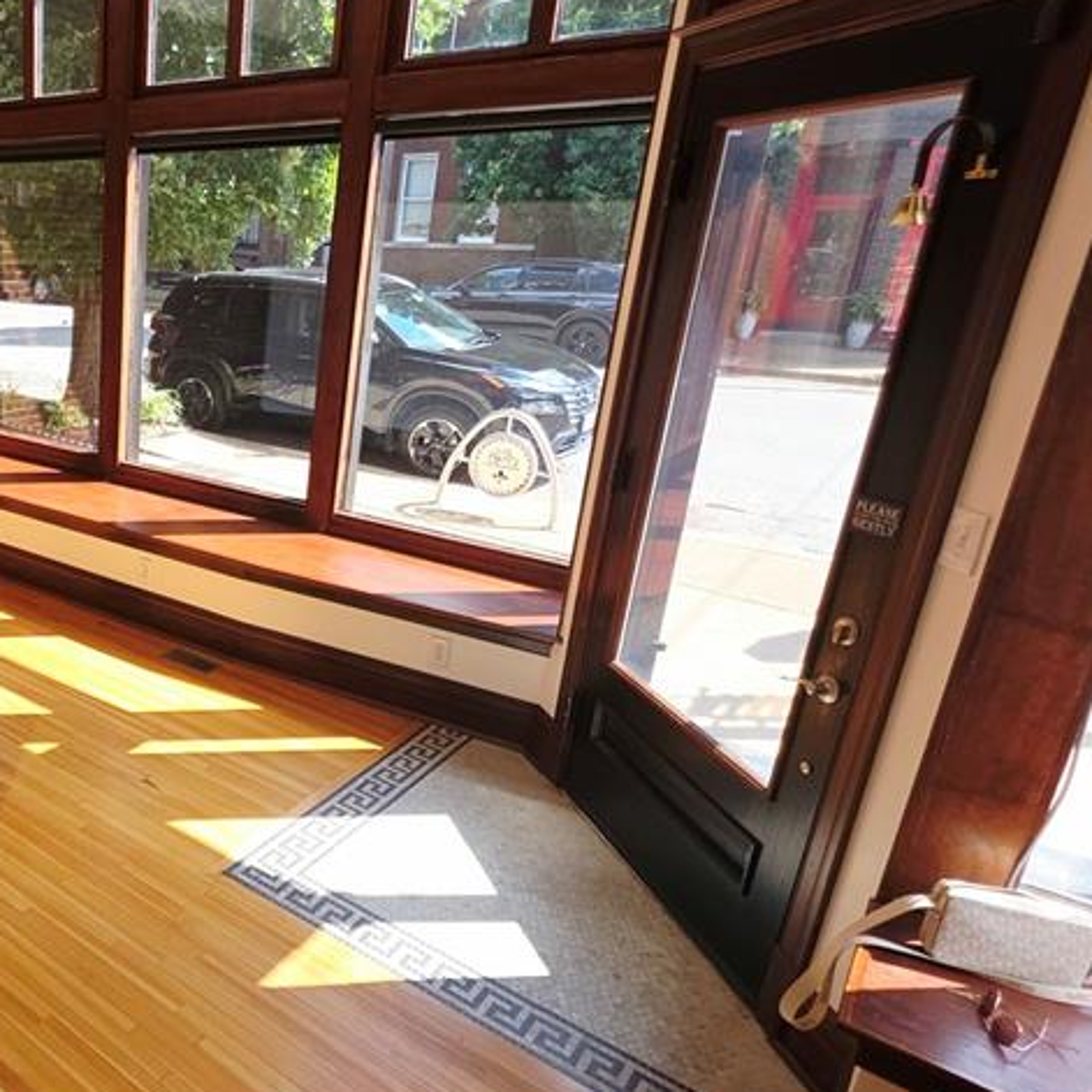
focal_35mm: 25
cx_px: 56
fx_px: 892
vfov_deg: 62.9
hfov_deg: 52.8
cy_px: 531
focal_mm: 2.2
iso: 20
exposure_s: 1/159
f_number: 1.9
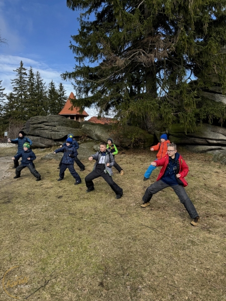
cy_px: 150
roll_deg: +1.3
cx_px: 113
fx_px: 209
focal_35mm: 24
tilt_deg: -3.7
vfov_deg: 71.6
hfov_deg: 56.8
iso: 80
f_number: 1.78
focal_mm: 6.86
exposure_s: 1/1238
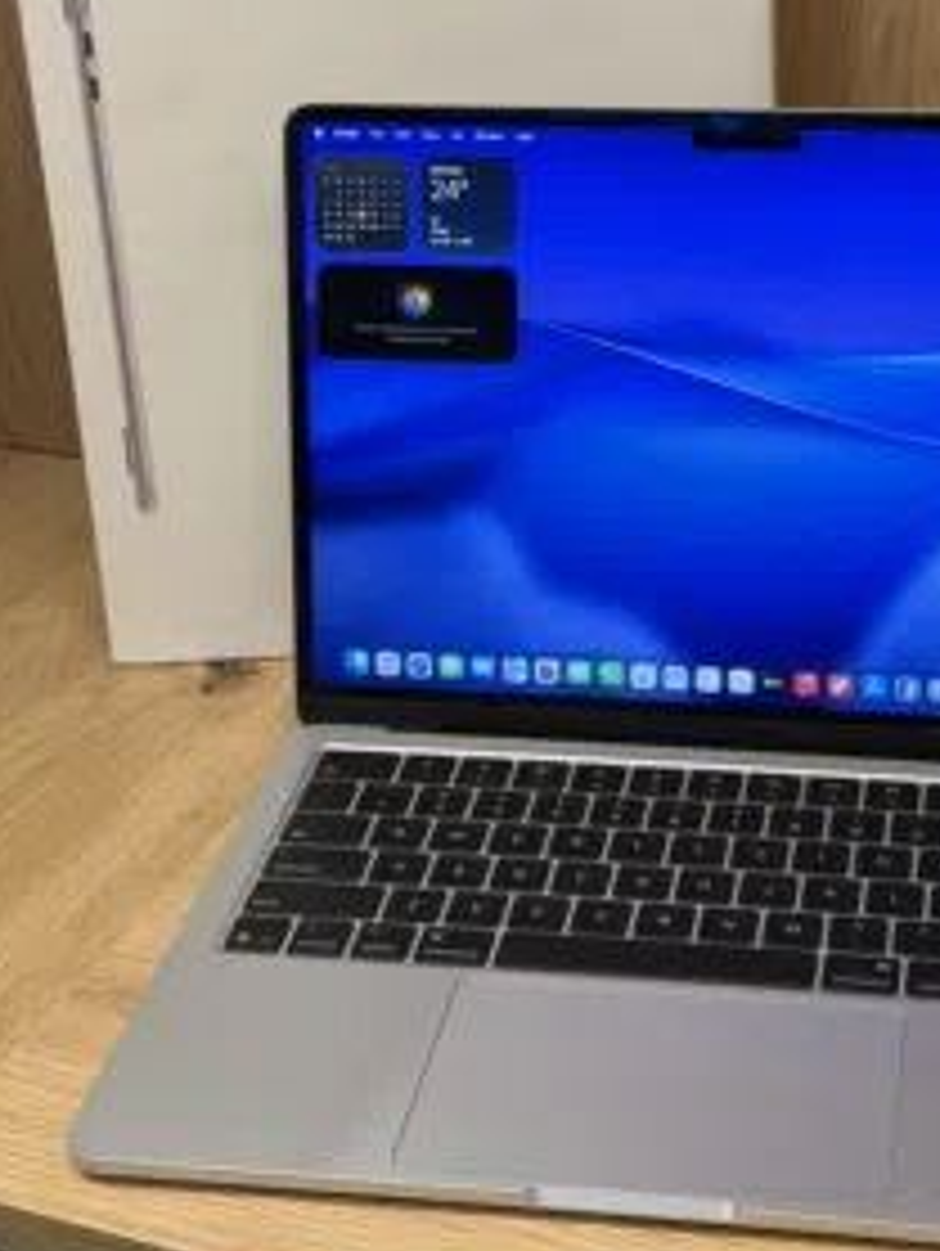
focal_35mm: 69
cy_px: 428
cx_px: 648
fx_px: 2494
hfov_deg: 21.2
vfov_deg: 28.0
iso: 100
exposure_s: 1/50
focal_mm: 6.76
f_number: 1.78
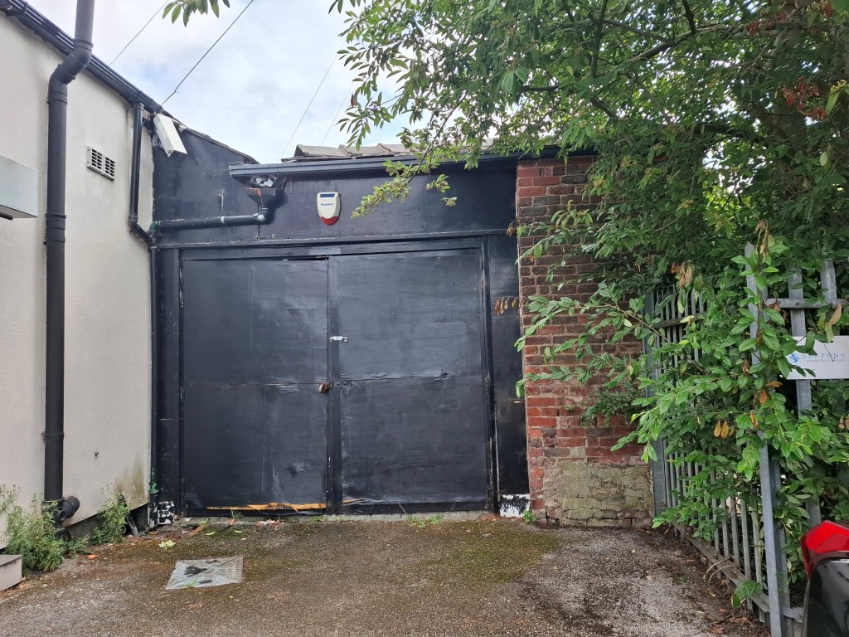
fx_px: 564
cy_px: 318
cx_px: 424
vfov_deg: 58.9
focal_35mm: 23
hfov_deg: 73.9
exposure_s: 1/318
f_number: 1.8
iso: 50
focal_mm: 5.54
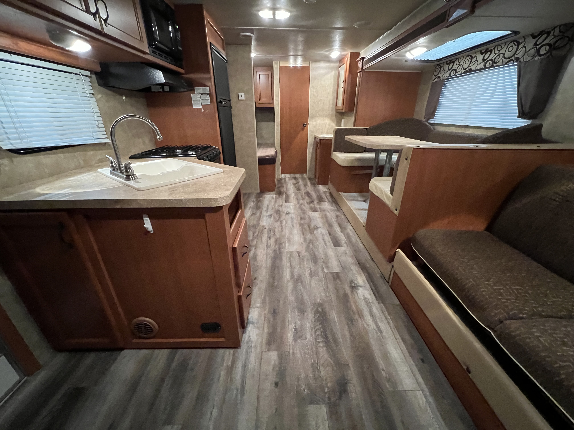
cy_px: 215
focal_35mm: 13
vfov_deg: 89.9
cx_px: 287
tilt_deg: -25.5
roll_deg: +0.4
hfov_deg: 106.2
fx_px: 216
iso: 1000
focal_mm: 1.57
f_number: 1.8
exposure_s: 1/47
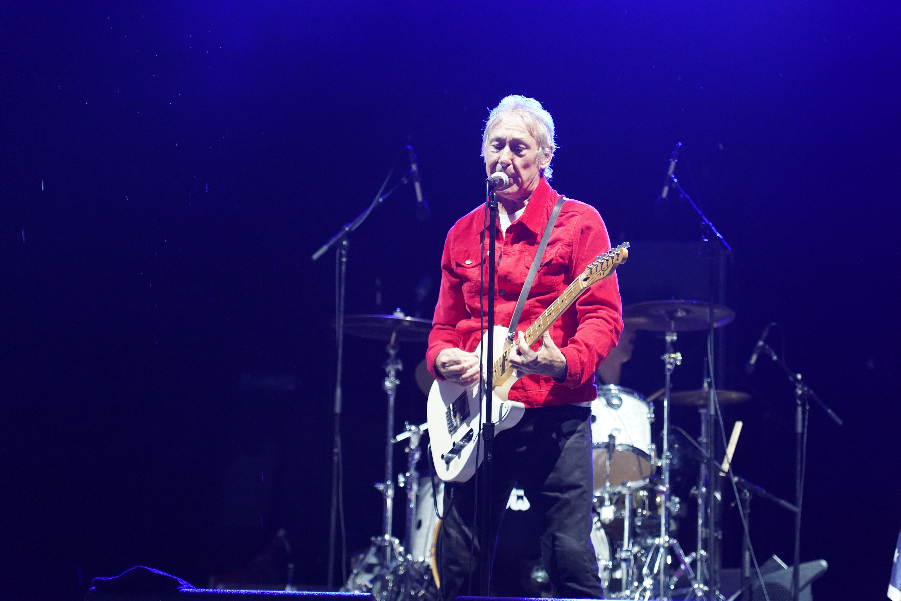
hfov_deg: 19.5
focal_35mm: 105
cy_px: 300
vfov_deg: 13.0
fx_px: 2628
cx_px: 450
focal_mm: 105
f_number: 4
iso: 6400
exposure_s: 1/160
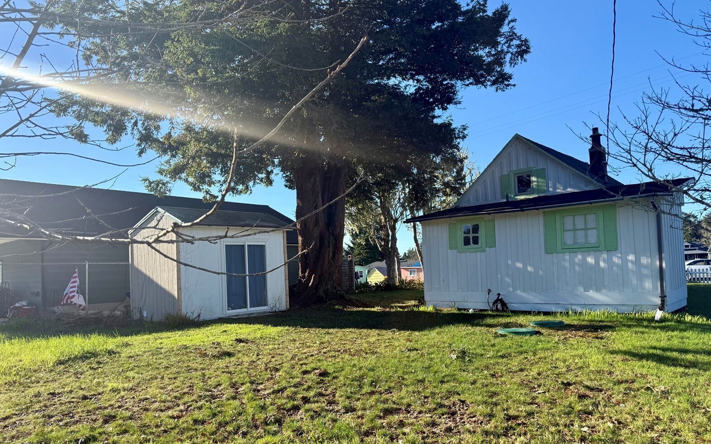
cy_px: 246
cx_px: 355
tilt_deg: +3.5
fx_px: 504
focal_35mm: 26
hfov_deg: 70.4
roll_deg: +2.1
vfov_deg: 47.5
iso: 100
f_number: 1.78
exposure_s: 1/2801
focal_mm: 6.76
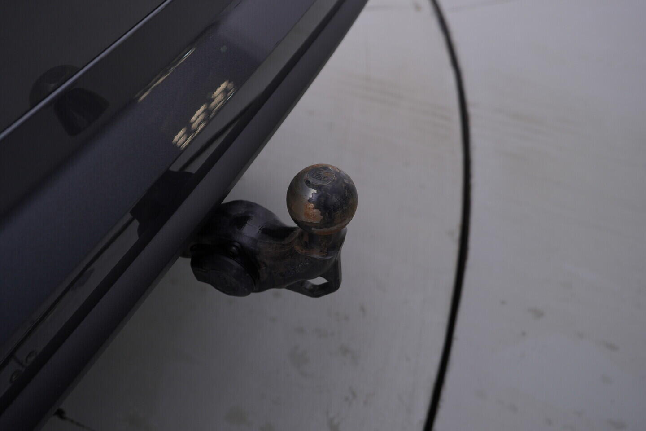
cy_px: 216
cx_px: 323
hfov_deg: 53.1
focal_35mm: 36
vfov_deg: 36.9
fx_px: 646
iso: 125
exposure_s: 1/60
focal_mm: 24
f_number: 4
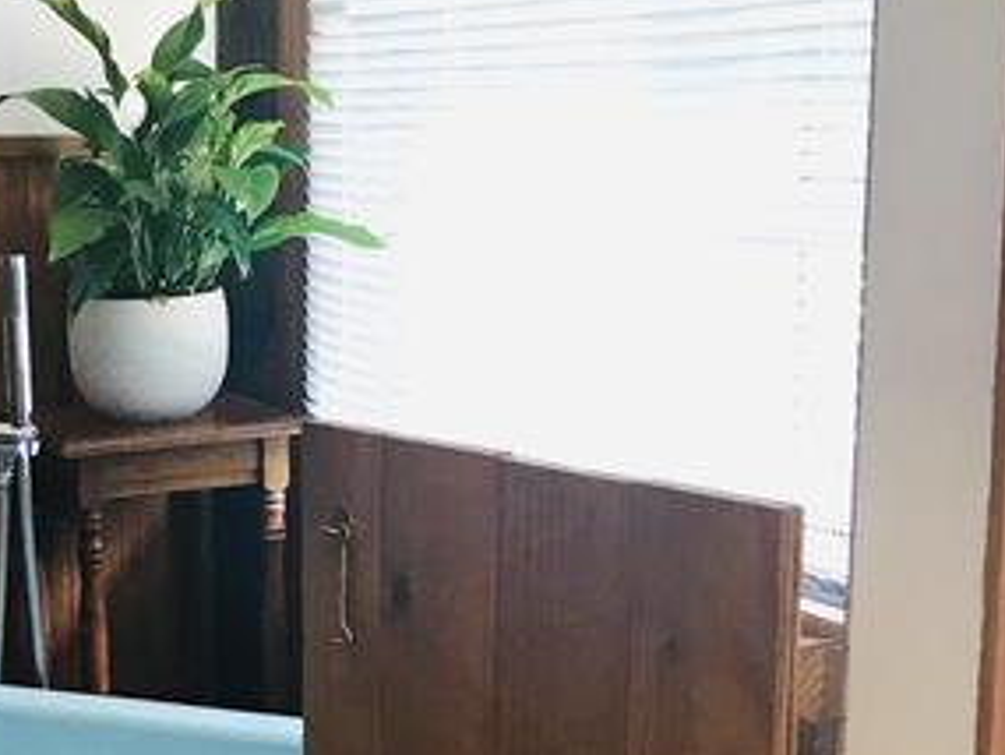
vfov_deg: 23.8
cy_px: 549
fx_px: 1772
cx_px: 81
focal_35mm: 61
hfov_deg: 30.2
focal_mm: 3.99
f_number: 1.8
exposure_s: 1/33
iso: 40
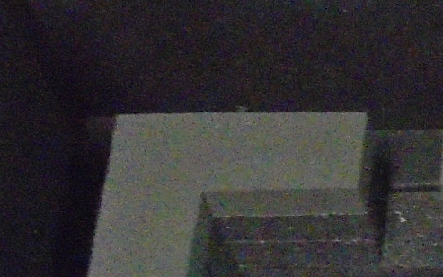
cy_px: 386
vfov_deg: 8.9
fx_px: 1750
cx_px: 738
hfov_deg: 13.3
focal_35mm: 145
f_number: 3.2
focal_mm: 4.6
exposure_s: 1/60
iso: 800
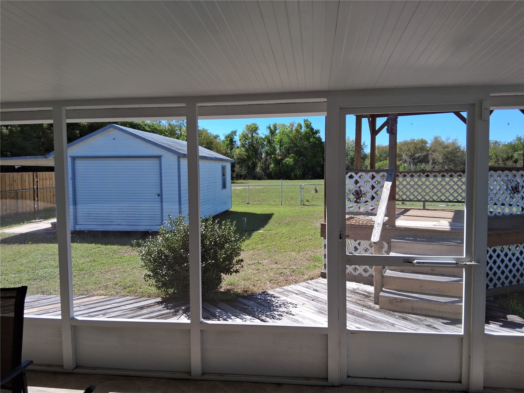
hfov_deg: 67.3
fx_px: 394
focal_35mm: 26
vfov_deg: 53.1
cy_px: 196
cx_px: 262
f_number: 1.8
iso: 25
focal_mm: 3.98
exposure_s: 1/280
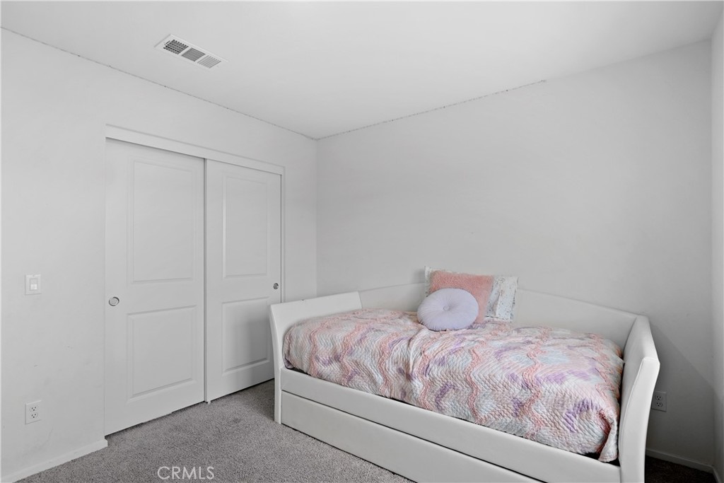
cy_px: 242
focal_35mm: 18
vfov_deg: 68.9
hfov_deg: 91.6
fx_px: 352
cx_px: 362
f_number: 4
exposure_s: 1/15
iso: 250
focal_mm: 17.5
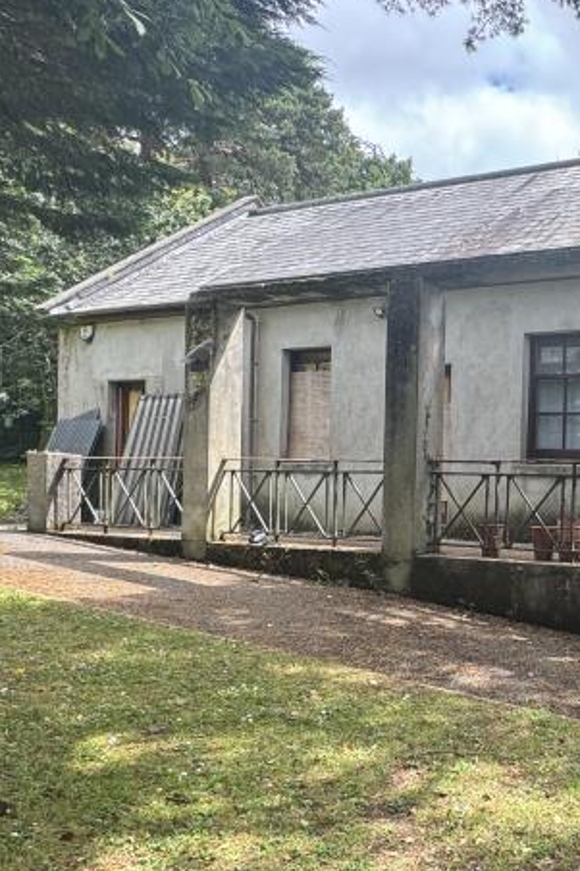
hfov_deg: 33.8
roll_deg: -1.6
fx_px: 798
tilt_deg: +1.0
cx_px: 663
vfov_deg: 56.8
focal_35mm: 33
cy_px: 526
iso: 40
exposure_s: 1/226
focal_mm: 2.22
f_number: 2.2
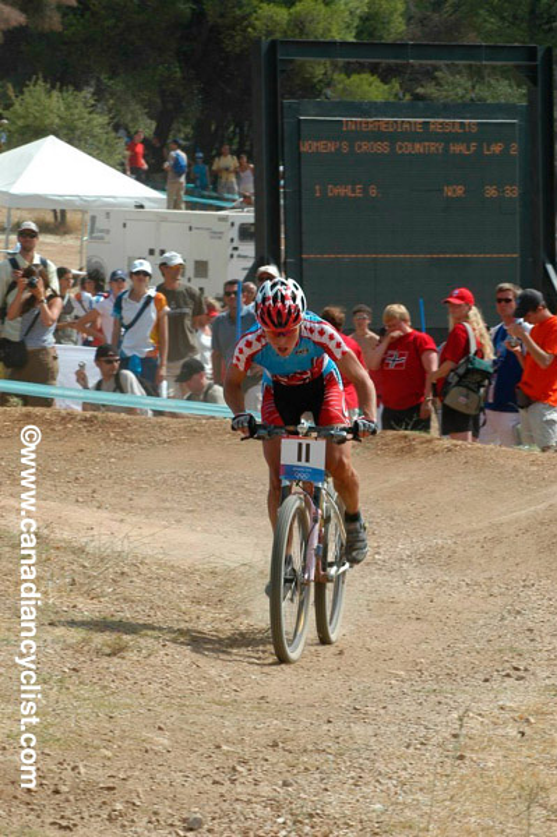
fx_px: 5928
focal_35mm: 255
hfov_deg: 5.4
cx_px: 278
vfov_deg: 8.1
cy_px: 418
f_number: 10
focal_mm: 170
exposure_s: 1/125
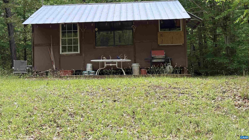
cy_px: 46
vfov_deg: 21.0
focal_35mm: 57
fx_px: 376
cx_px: 124
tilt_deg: +6.0
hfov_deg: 36.6
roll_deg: +1.4
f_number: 1.6
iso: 32
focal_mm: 5.96
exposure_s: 1/323
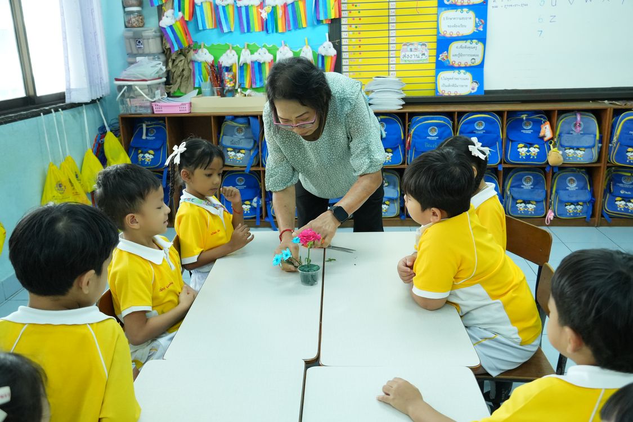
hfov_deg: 55.1
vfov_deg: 38.4
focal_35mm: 34
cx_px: 316
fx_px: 607
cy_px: 211
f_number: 4
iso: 2500
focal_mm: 23
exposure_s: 1/100
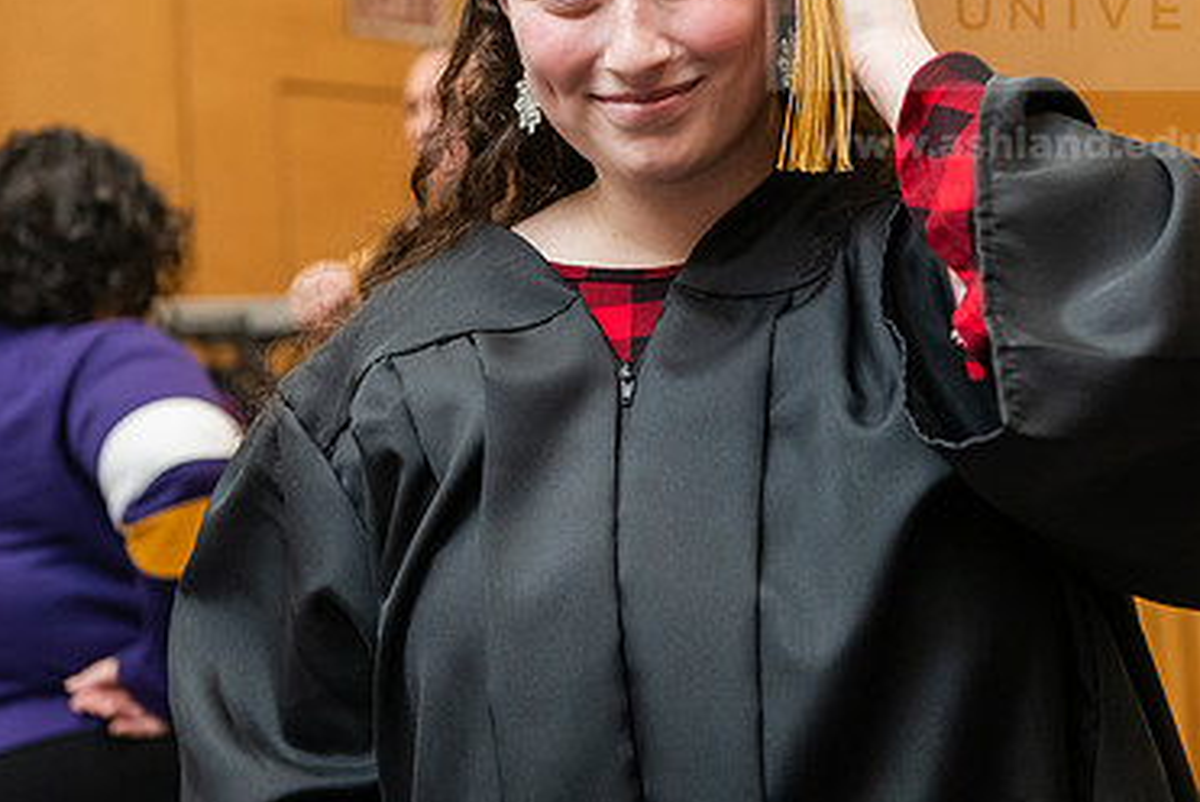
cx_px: 670
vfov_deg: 18.1
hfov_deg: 27.0
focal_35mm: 75
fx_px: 2502
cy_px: 212
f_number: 3.2
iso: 2000
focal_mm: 48
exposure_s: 1/160
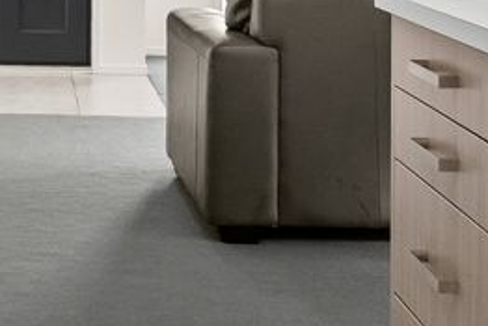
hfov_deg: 23.7
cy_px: -101
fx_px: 1071
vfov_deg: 16.3
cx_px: -75
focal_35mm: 79
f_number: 6.3
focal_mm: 16
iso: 640
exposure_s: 1/25
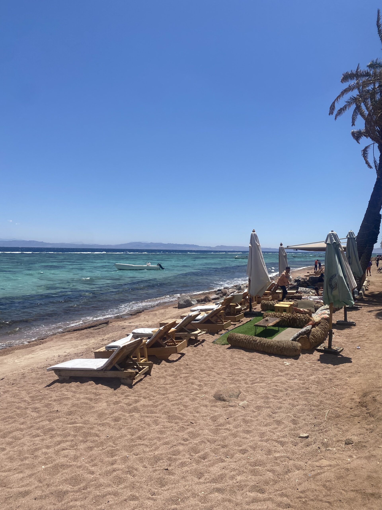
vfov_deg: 67.3
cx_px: 191
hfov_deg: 53.1
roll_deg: -0.6
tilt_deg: +0.6
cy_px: 255
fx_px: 383
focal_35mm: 26
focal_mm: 4.25
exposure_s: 1/5236
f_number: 1.8
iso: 32
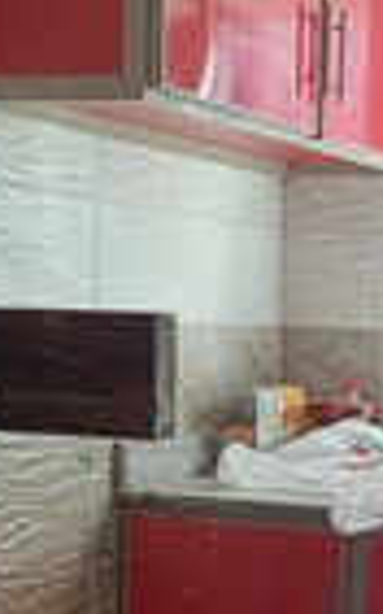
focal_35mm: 86
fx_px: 1438
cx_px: 446
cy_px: 464
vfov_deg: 23.8
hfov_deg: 14.7
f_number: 1.7
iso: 876
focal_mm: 4.7
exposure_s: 1/50
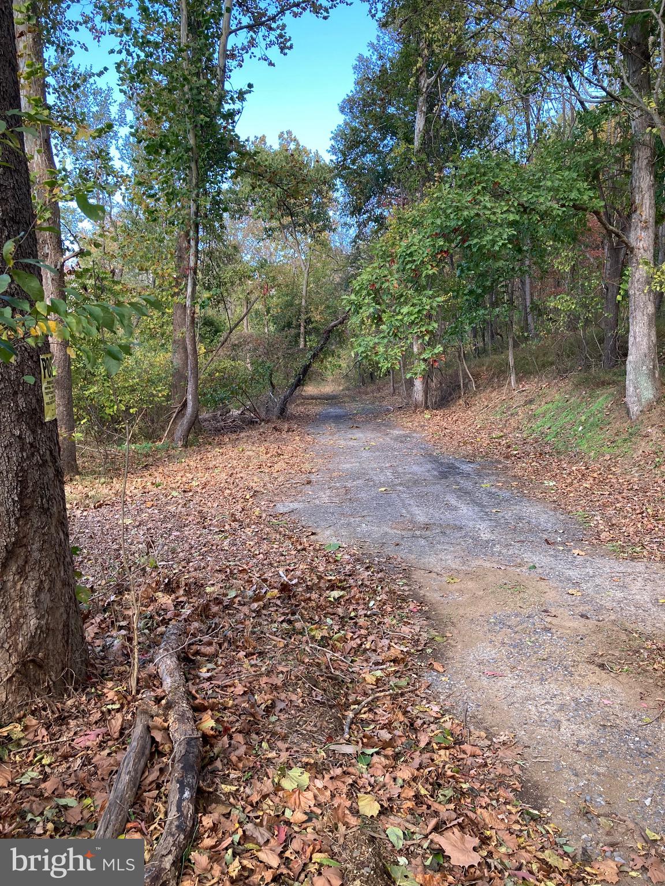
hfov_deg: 49.7
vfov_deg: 63.4
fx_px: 717
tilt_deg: -4.0
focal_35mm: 28
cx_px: 332
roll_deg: +0.2
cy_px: 443
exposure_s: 1/121
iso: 32
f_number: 1.8
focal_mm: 3.99
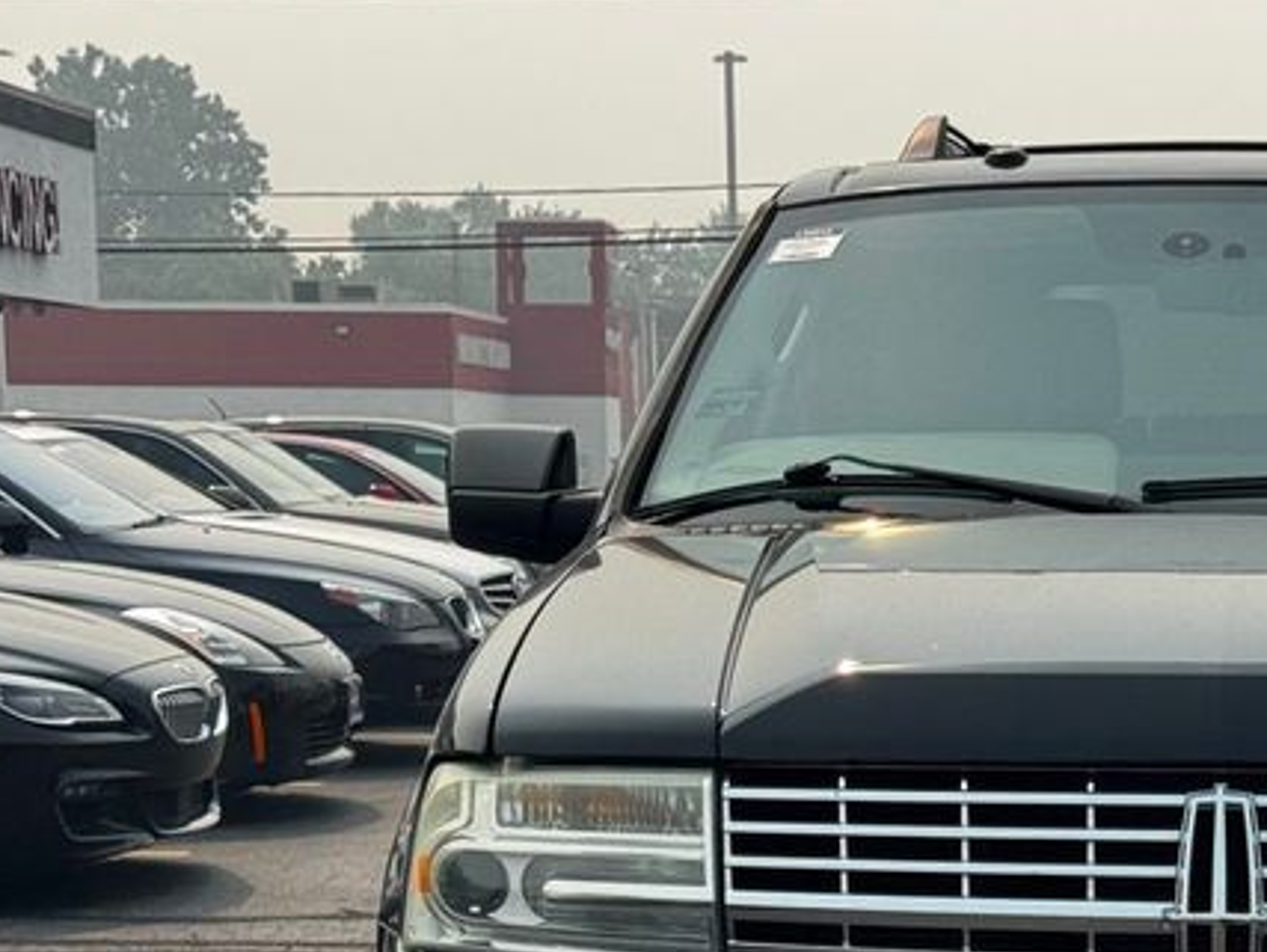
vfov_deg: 12.7
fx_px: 4213
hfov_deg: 16.9
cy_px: 964
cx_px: 1151
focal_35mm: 115
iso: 64
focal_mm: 6.76
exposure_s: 1/4975
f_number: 1.78
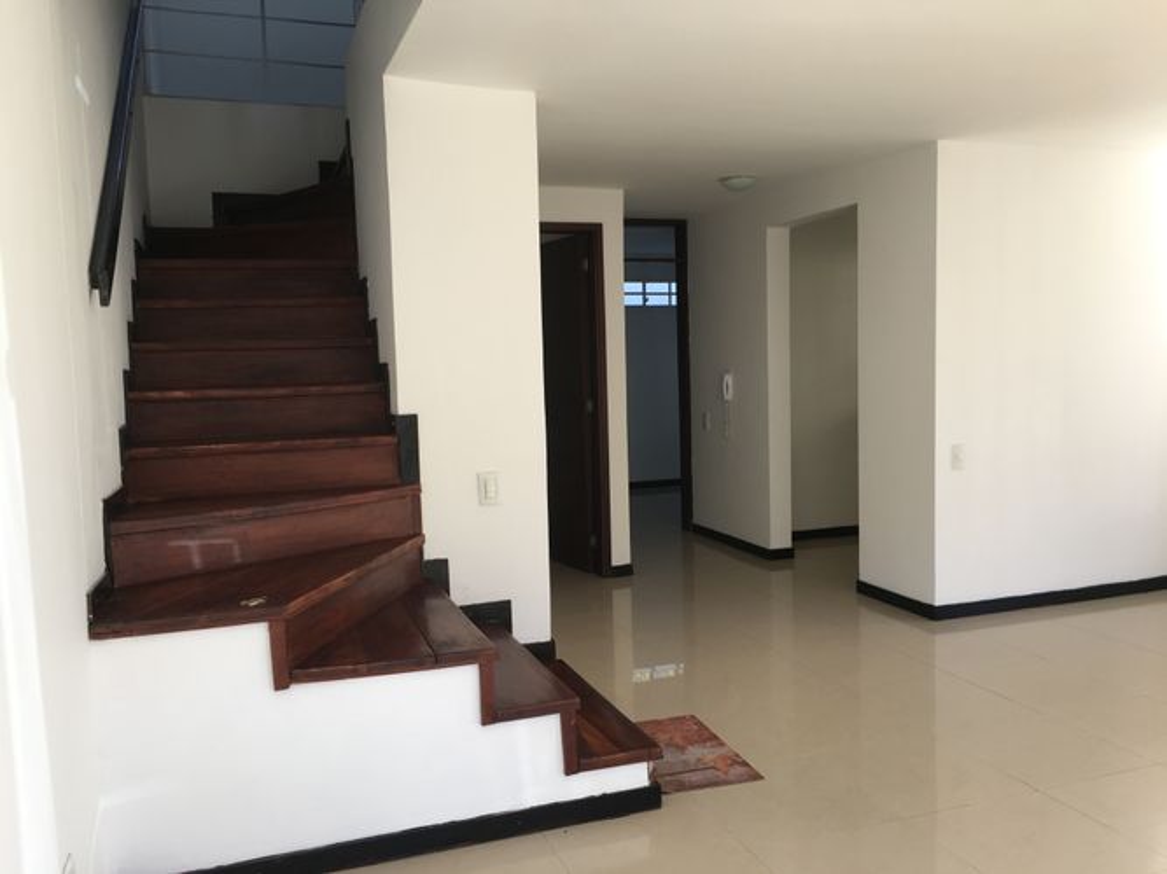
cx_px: 584
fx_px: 977
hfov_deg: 61.7
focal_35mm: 29
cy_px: 437
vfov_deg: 48.2
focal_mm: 4.15
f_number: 2.2
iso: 32
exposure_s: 1/60
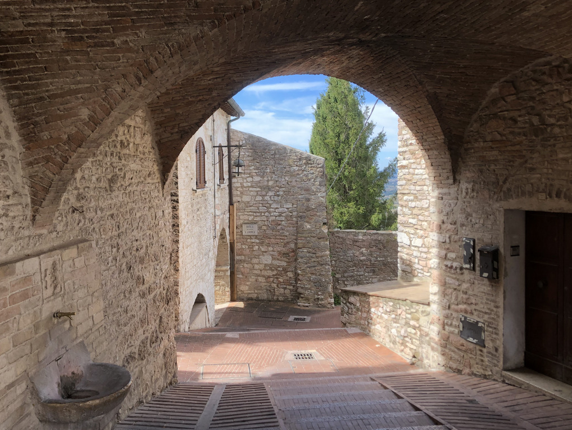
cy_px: 216
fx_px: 545
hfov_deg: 55.3
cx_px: 264
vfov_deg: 43.0
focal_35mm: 33
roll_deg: +2.3
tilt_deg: -4.4
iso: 20
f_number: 1.8
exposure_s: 1/305
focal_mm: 4
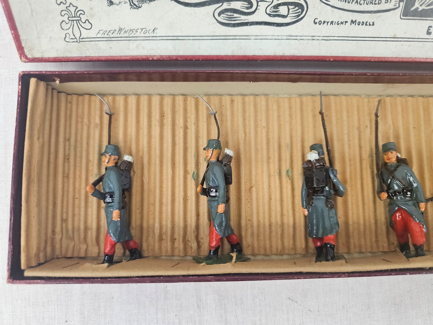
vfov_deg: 58.9
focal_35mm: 23
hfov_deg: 73.9
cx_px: 216
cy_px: 162
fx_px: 288
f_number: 1.7
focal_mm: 6.3
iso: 100
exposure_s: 1/100
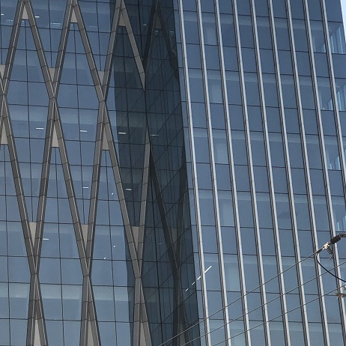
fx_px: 1493
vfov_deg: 13.2
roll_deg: +1.7
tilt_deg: +22.4
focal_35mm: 132
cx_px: 13
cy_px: 158
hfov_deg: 13.1
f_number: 2.8
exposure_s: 1/400
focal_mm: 6.6
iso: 20
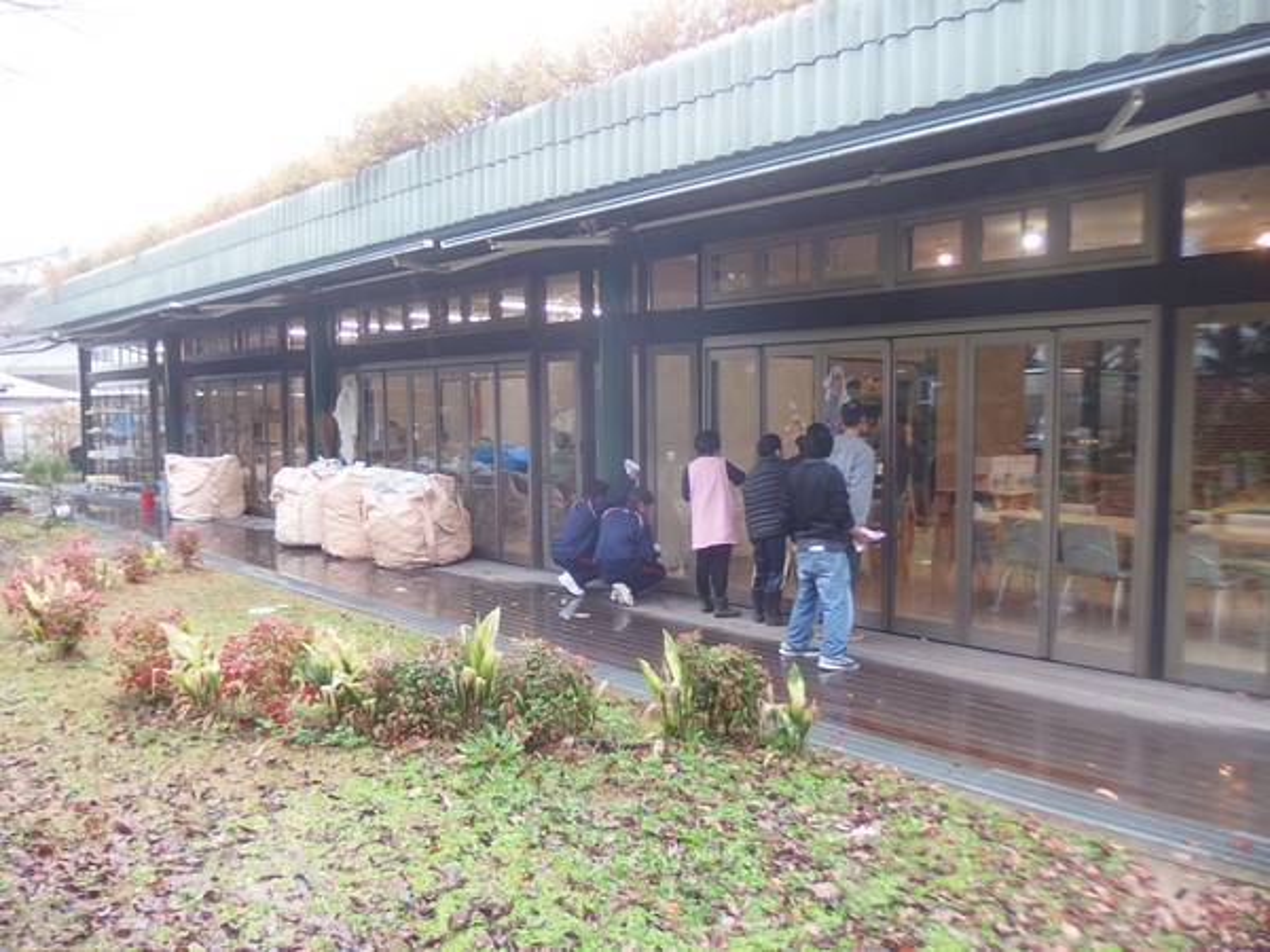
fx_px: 954
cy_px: 476
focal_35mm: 26
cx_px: 635
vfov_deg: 53.1
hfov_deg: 67.3
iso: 100
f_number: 1.8
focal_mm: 4.7
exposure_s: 1/50
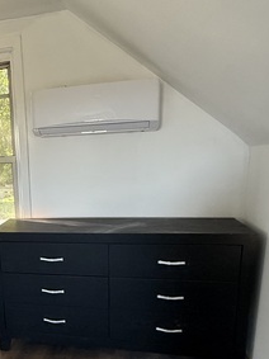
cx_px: 32
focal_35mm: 33
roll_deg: +1.3
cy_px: 232
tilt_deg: -9.6
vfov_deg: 54.5
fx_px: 342
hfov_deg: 40.0
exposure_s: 1/83
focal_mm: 2.22
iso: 320
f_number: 2.2
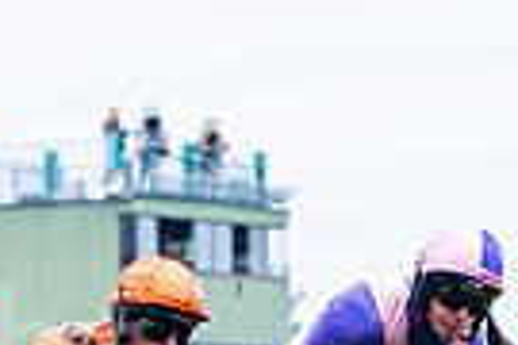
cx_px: -88
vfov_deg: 3.1
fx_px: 6259
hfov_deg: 4.7
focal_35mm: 435
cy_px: 602
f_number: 4
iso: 500
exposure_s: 1/1000
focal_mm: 99
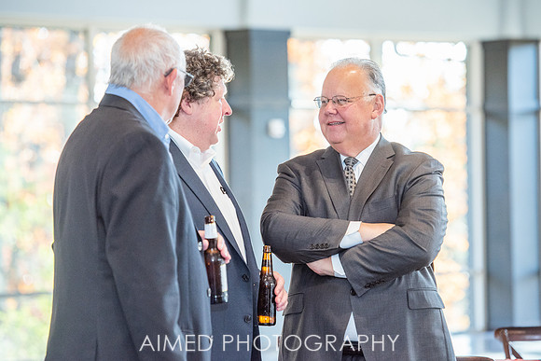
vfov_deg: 7.6
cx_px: 285
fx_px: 2702
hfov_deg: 11.4
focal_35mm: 180
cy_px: 166
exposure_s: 1/200
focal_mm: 165
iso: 1000
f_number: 4.5
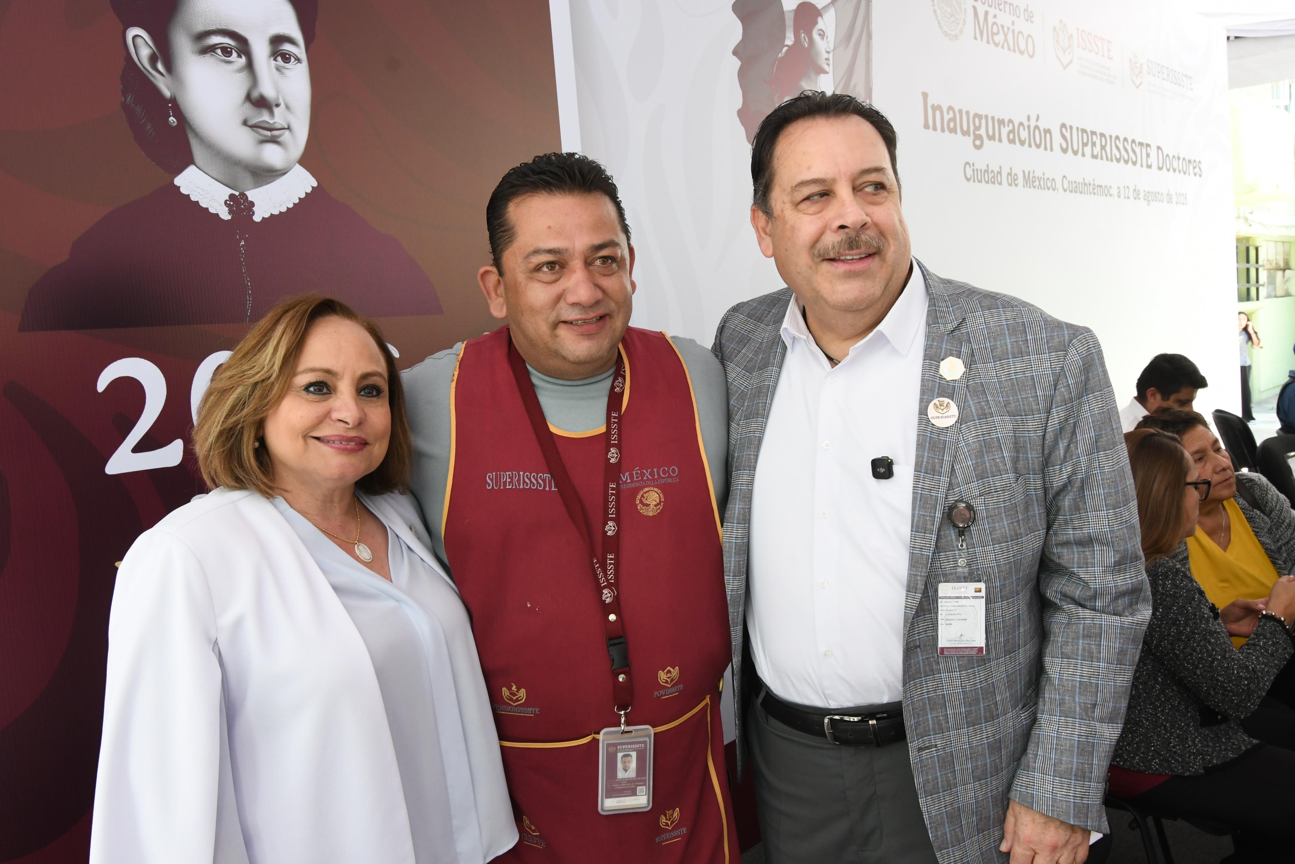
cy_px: 432
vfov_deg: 43.6
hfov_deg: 61.9
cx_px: 648
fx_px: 1079
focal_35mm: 30
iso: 1250
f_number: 9
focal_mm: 20
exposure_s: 1/100
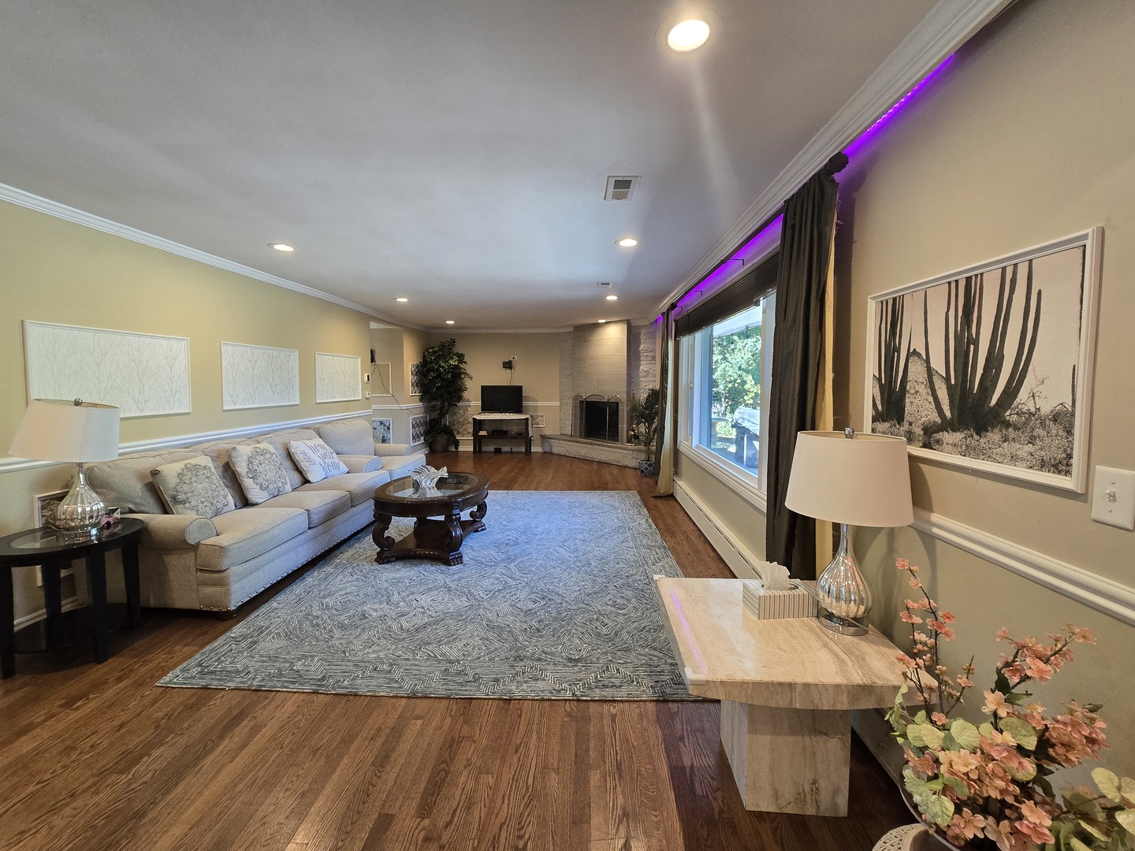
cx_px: 568
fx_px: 426
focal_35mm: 13
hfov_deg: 106.2
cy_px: 426
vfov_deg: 89.9
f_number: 2.2
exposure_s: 1/60
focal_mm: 2.2
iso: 250
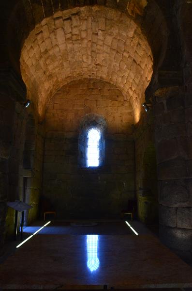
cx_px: 96
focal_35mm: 27
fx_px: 217
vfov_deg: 67.5
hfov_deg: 47.7
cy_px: 146
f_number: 8
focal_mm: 18
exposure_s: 1/80
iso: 2000
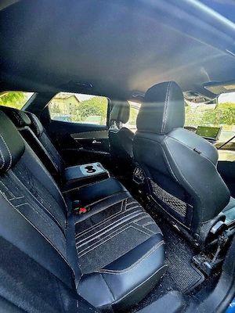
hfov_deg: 89.9
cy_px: 156
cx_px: 118
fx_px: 118
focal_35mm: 13
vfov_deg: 106.2
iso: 400
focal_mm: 2.2
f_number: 1.9
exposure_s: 1/370
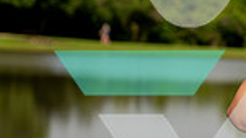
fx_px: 1840
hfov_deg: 7.4
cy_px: 137
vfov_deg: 4.3
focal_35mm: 282
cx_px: 469
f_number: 5.6
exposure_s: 1/640
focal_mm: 70
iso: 100
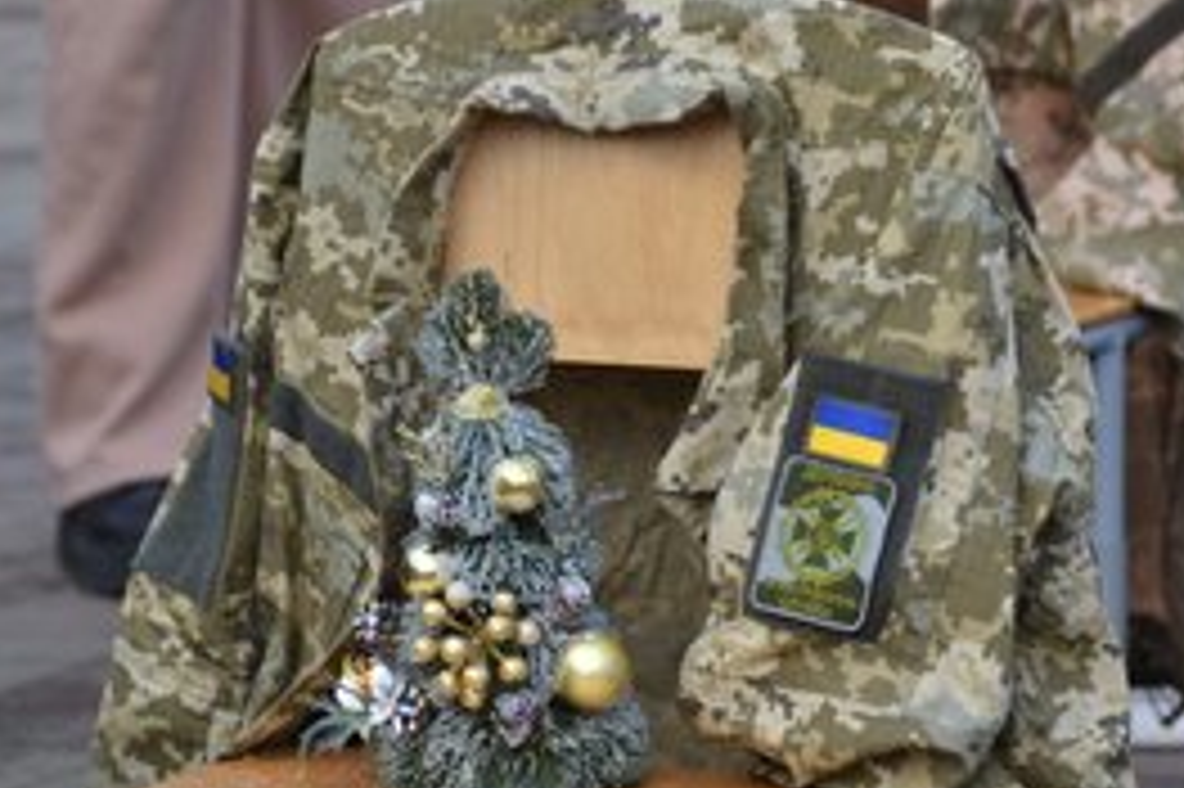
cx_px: 603
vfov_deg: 4.5
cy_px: 522
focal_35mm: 308
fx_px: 10115
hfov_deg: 6.7
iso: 200
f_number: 5.6
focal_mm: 135
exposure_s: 1/125
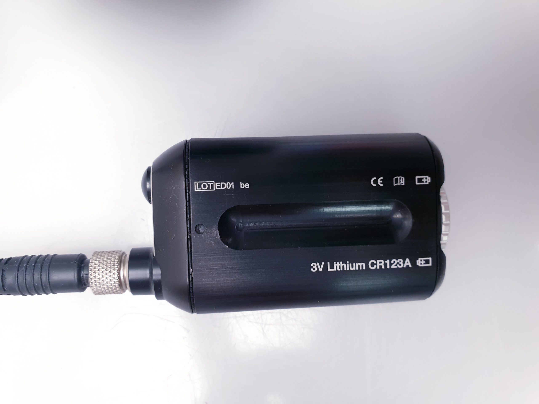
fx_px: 405
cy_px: 202
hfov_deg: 67.3
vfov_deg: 53.1
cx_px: 270
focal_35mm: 26
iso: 125
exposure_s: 1/50
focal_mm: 4.3
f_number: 2.4
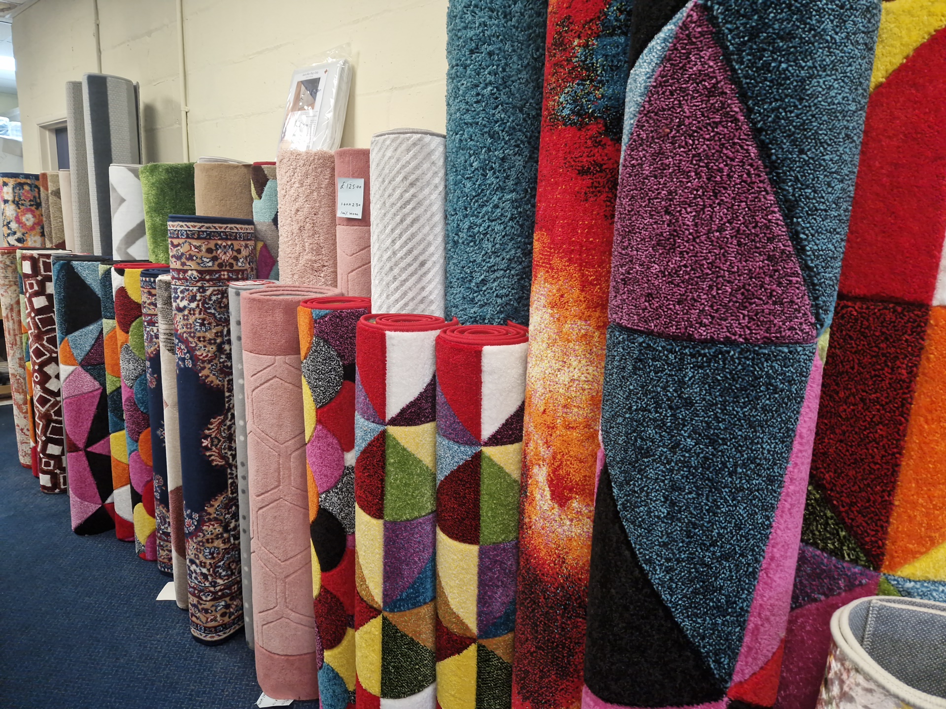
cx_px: 473
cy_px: 354
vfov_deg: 58.9
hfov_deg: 73.9
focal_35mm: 23
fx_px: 629
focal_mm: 5.4
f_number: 1.8
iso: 66
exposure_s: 1/50
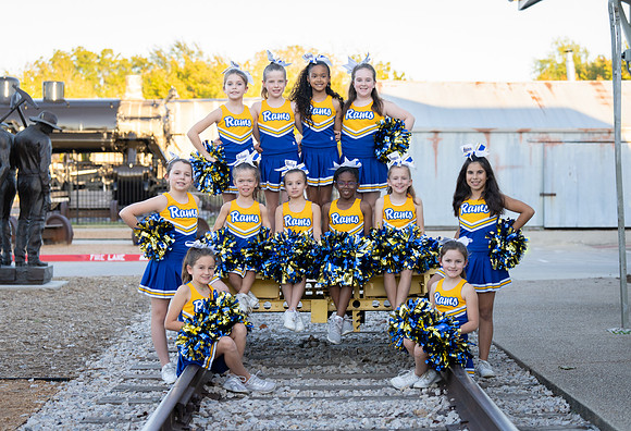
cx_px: 345
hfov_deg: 25.9
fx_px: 1372
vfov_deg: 17.8
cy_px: 226
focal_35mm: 78
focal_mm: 70
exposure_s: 1/320
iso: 320
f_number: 3.5
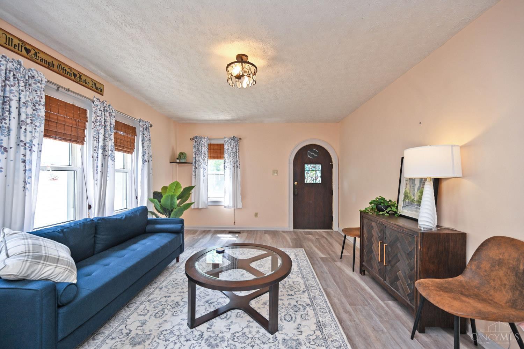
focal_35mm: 14
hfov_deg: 104.3
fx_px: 204
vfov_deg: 81.2
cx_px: 262
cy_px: 174
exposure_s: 1/80
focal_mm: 14
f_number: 4.5
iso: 200
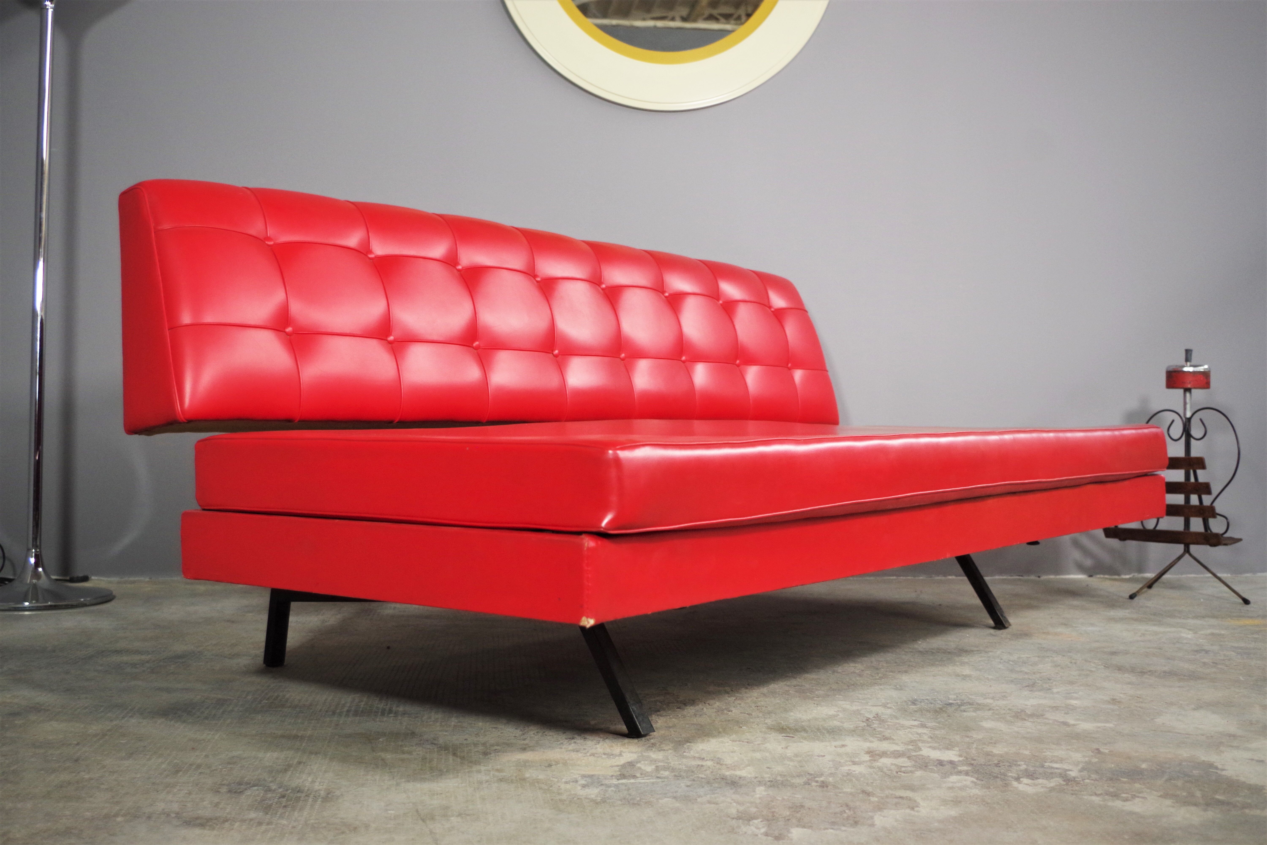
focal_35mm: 39
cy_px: 422
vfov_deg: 34.2
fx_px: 1372
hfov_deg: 49.6
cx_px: 634
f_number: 4
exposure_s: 1/60
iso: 800
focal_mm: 26.25
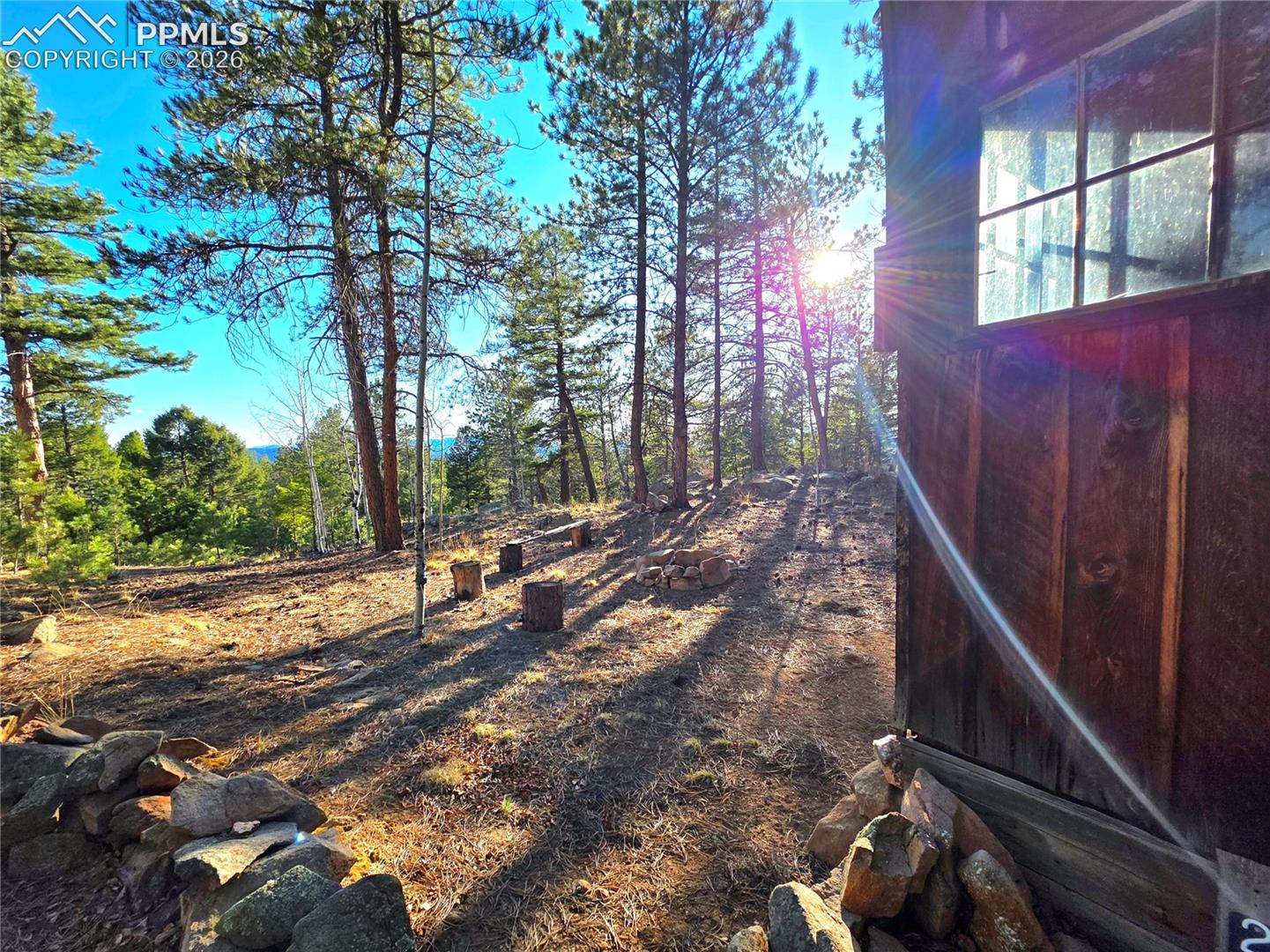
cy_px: 476
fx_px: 477
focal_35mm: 13
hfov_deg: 106.2
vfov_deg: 89.9
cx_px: 635
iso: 40
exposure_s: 1/769
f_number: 1.9
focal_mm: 2.2
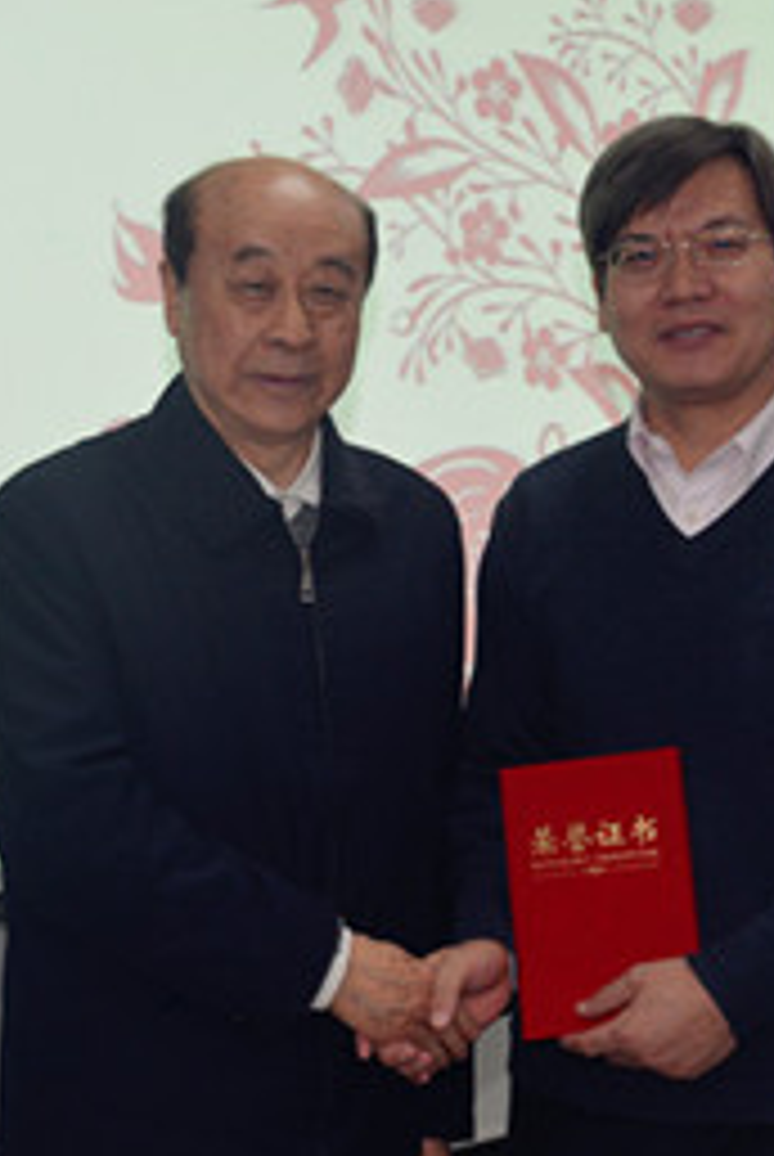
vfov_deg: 24.4
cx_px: 502
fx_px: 2669
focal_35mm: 83
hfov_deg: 16.5
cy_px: 558
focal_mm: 52
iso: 1600
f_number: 5.6
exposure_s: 1/100
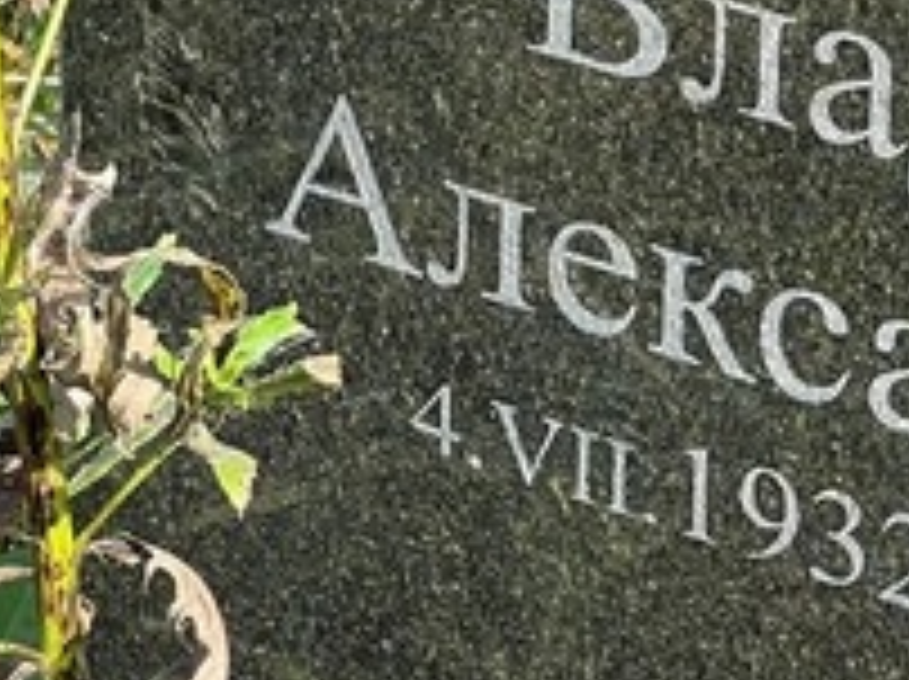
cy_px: 117
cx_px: 1224
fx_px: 8000
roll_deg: -0.1
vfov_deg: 4.9
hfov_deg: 6.4
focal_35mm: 305
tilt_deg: -27.6
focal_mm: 9
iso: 32
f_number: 2.8
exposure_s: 1/152
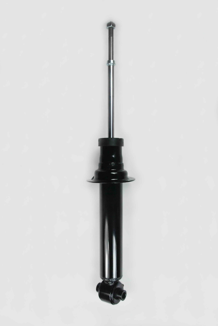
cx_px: 109
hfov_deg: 43.7
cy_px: 163
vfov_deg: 61.9
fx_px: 272
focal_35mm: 30
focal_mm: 20
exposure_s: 1/500
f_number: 3.8
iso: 200
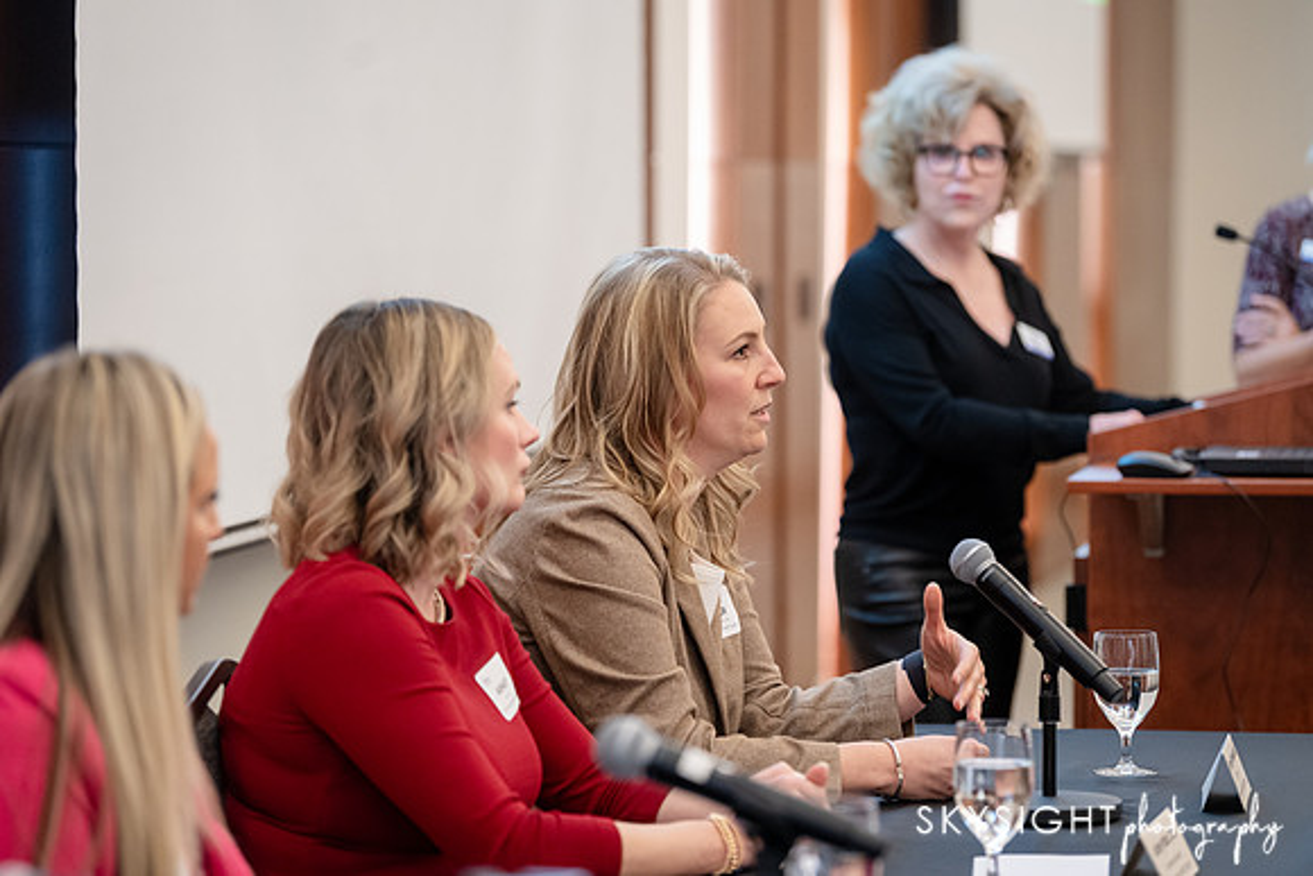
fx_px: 4980
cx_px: 656
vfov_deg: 10.1
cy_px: 438
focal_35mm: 137
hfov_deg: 15.0
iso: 3200
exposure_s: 1/250
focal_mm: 135
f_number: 2.8
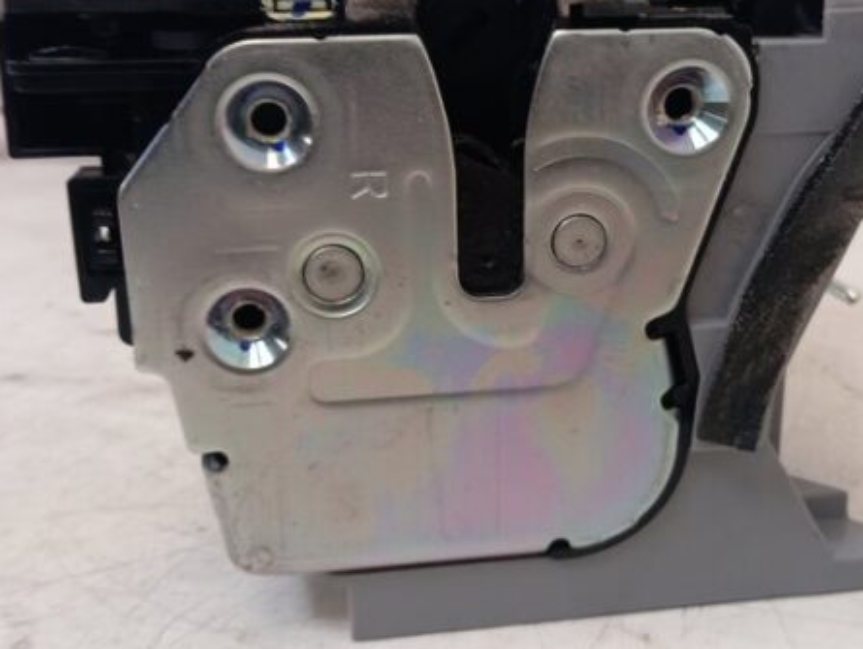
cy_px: 276
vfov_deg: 32.9
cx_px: 506
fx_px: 1098
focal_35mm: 44
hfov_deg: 42.7
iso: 268
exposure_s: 1/33.3
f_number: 1.8
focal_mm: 4.22
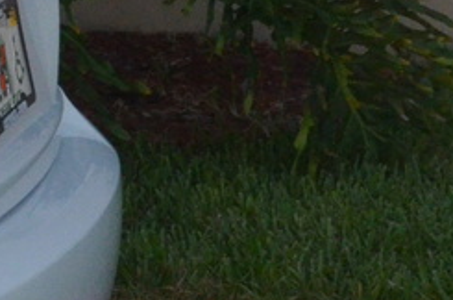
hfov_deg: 7.8
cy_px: 133
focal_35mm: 225
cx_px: -956
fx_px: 2827
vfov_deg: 6.1
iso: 2000
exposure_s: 1/1000
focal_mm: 23
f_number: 16
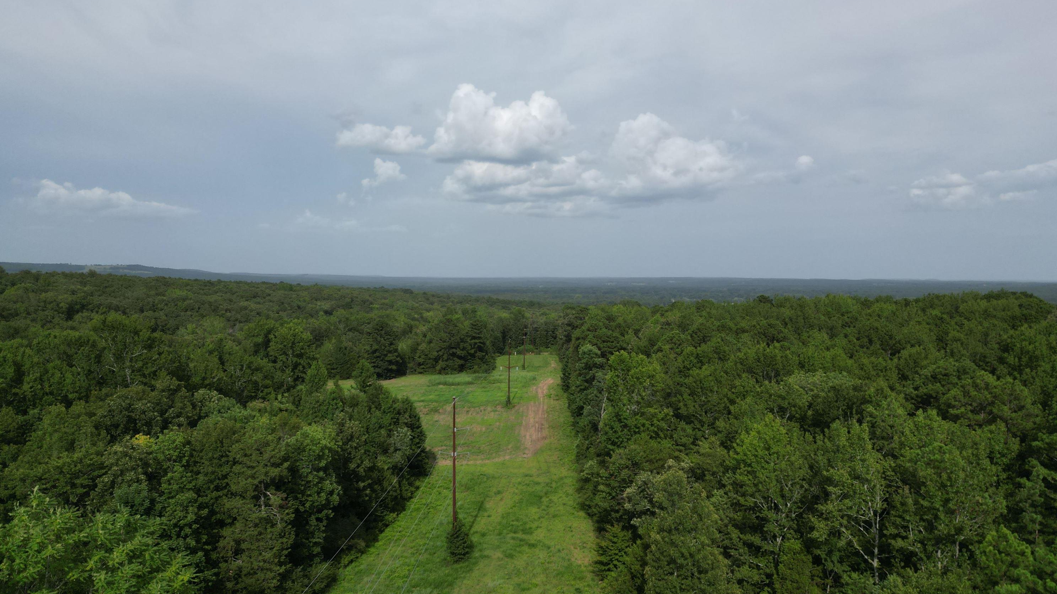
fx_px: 757
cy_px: 296
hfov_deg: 69.9
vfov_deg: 42.9
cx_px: 534
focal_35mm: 27
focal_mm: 6.72
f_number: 1.7
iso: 100
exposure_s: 1/3200
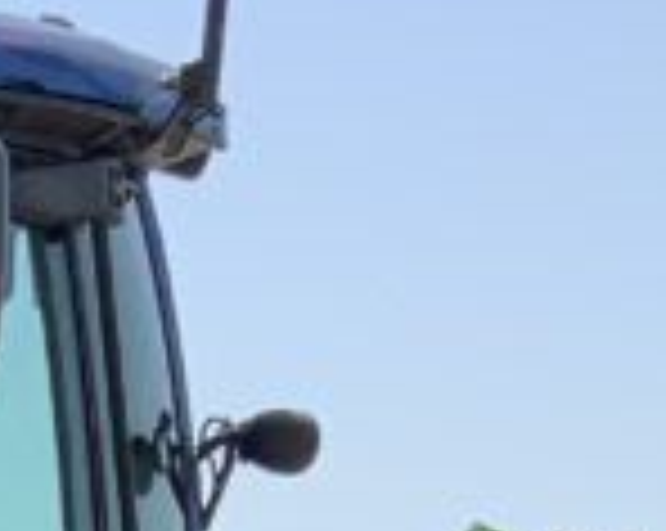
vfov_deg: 7.4
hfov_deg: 9.2
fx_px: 3858
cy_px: 1282
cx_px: -675
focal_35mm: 196
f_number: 1.8
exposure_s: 1/1626
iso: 16
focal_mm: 3
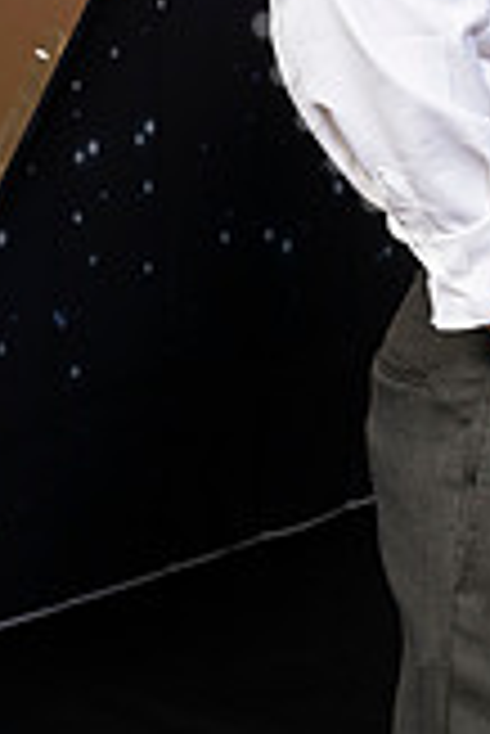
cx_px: 656
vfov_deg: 13.5
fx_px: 3035
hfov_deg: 9.1
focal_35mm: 149
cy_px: -104
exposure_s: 1/160
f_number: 9
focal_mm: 54
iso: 320
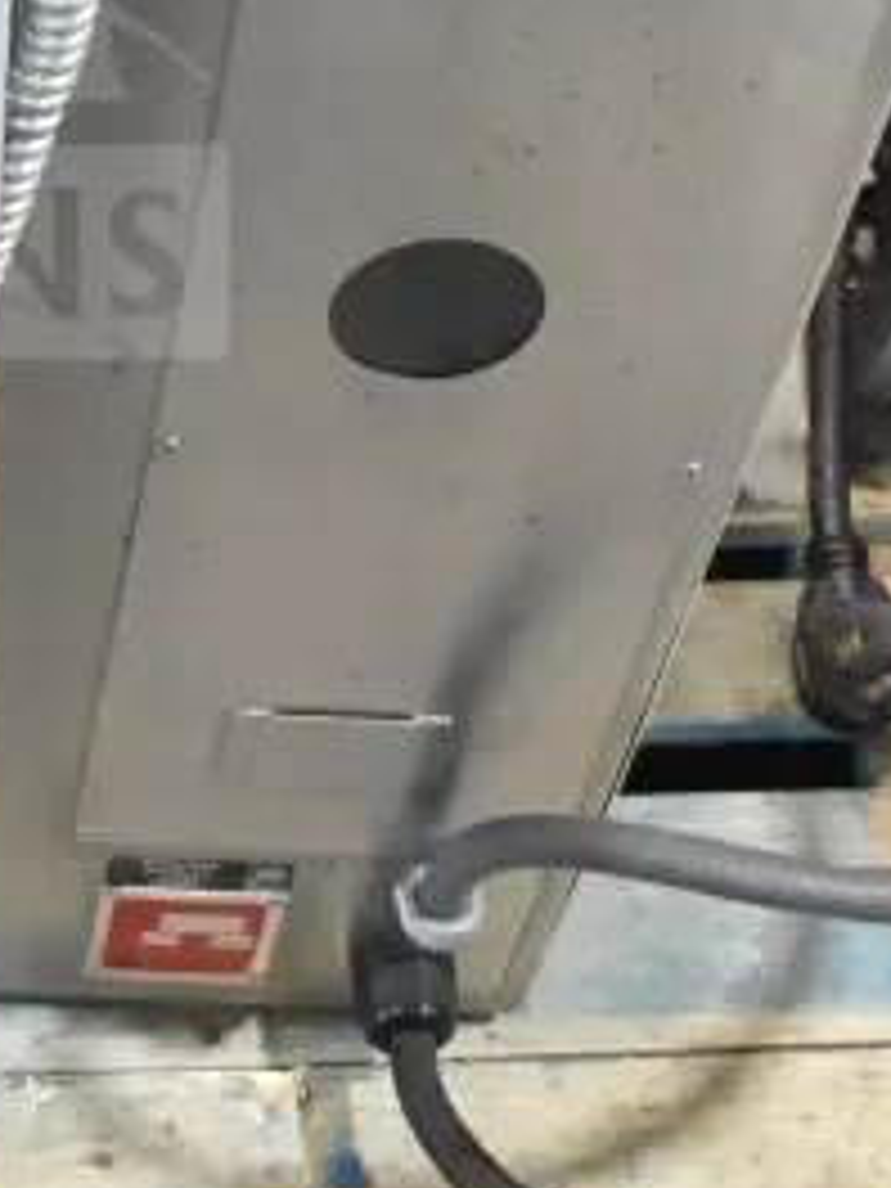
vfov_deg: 21.0
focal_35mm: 90
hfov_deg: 15.6
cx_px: -279
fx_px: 3089
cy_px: 2
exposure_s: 1/200
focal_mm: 18
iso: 6400
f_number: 7.1
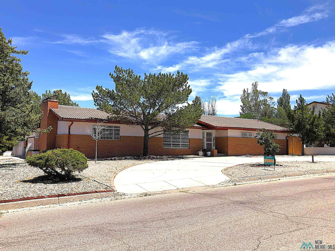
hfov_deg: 55.4
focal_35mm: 33
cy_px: 126
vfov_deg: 42.9
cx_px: 168
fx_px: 319
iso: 20
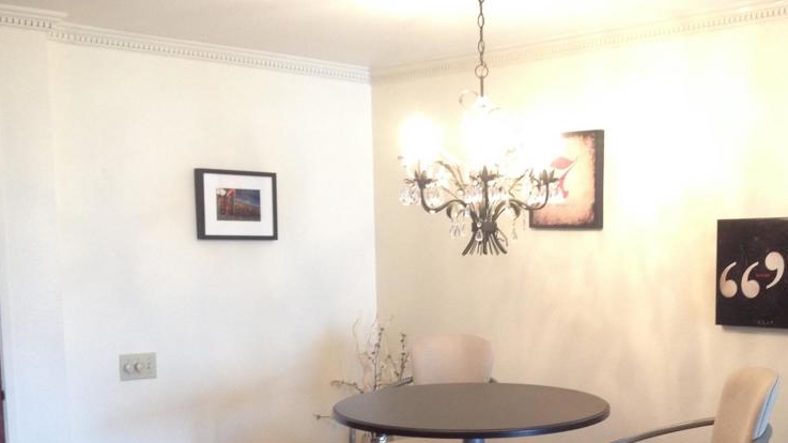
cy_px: 377
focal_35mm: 53
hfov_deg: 38.7
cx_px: 535
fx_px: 1107
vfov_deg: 22.2
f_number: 2.4
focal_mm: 4.28
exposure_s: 1/20
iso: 160
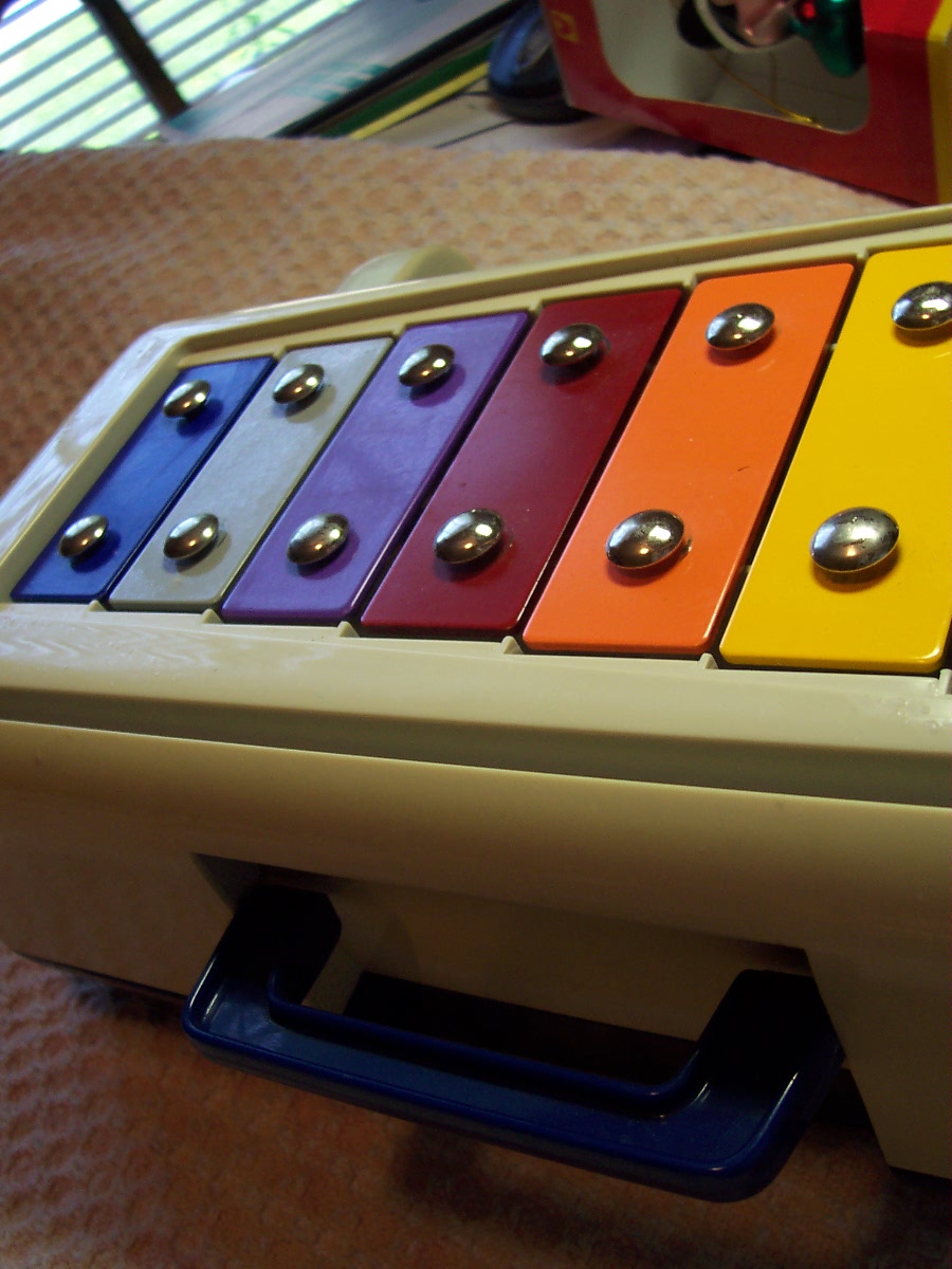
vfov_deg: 50.1
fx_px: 1357
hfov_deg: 38.7
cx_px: 476
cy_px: 634
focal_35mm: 37
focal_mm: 5.6
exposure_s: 1/90
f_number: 2.8
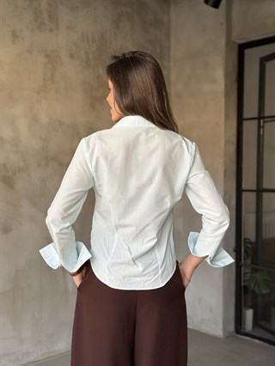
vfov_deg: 39.6
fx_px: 508
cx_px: 138
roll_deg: -0.7
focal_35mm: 48
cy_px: 183
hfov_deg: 30.3
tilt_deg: -1.0
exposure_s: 1/74
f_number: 1.78
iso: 100
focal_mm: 6.76
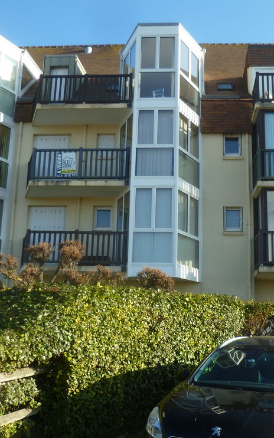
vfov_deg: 49.3
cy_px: 219
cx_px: 177
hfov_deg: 31.8
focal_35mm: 40
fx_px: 478
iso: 80
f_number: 2.8
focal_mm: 5
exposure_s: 1/400
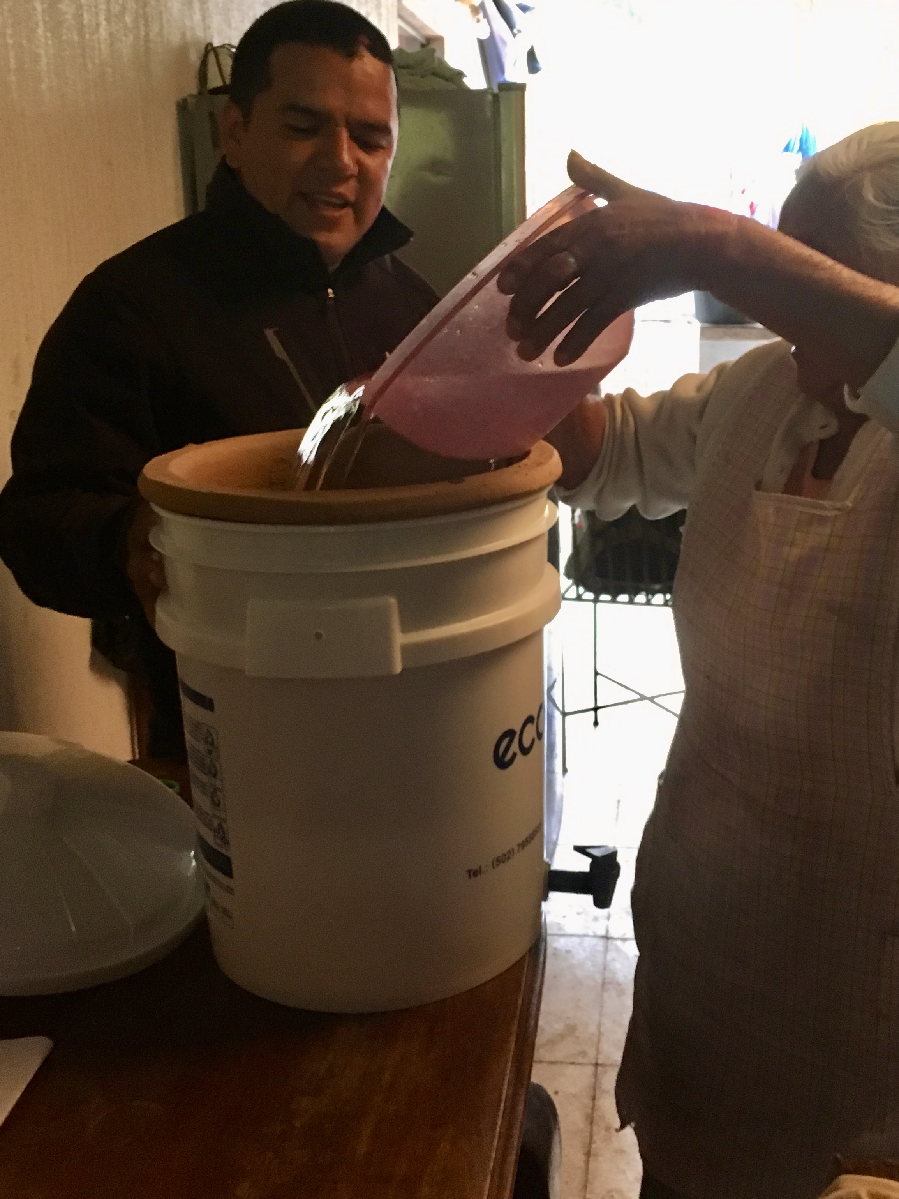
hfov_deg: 37.7
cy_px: 516
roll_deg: +1.1
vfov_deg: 48.8
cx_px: 511
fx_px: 1316
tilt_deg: -14.7
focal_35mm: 38
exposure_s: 1/15
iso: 200
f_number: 2.2
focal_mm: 4.15
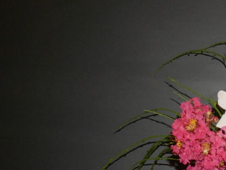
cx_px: 284
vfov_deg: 10.7
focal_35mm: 129
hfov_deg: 14.7
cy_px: 312
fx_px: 843
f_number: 4
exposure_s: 1/60
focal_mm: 16
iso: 800
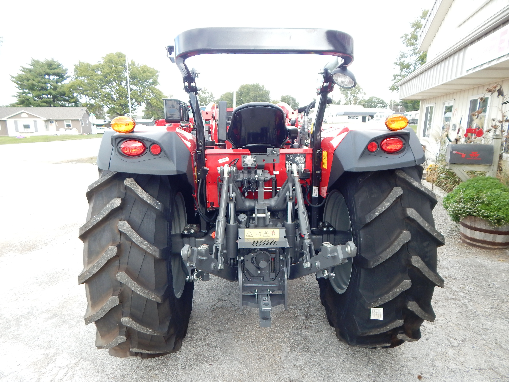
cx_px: 254
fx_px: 323
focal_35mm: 22
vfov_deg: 61.1
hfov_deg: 76.4
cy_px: 191
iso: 125
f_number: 3
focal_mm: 4
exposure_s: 1/125
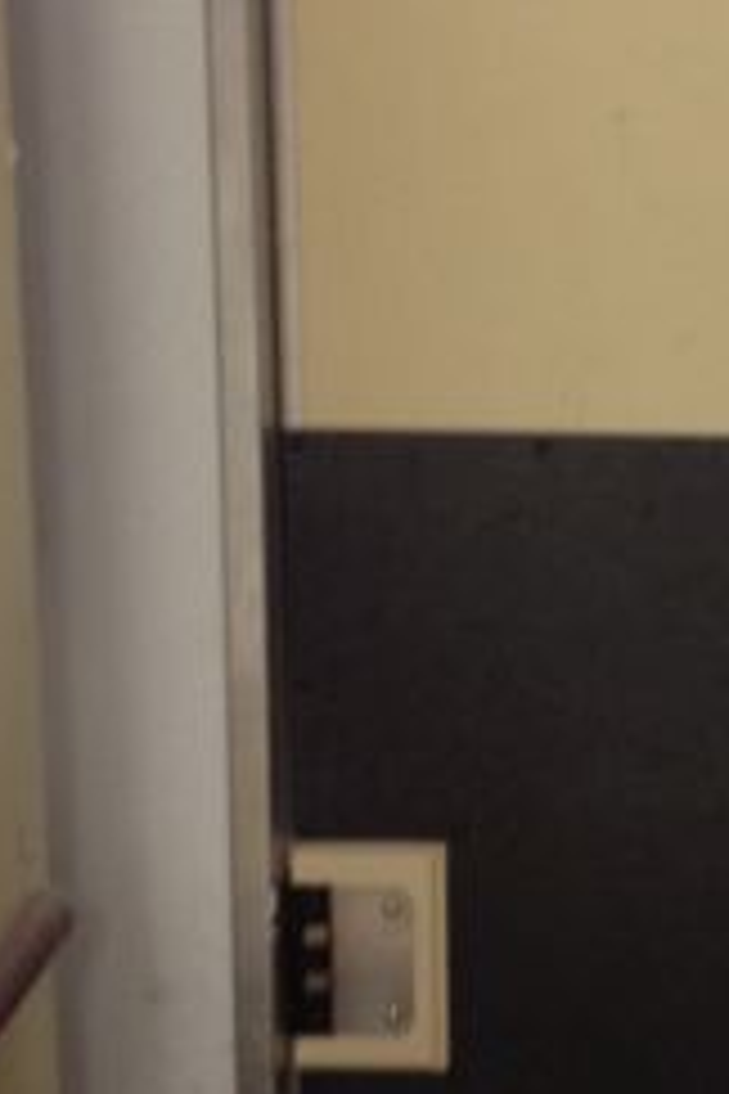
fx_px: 3493
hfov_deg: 11.7
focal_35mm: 115
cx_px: 806
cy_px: 392
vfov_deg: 17.8
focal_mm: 4.28
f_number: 2.4
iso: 160
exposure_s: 1/20
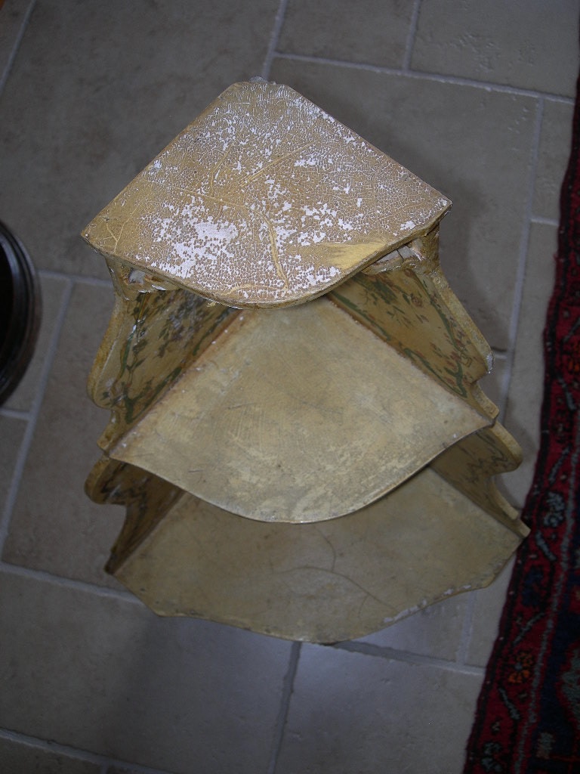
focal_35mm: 38
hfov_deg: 37.7
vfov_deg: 49.0
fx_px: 849
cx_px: 290
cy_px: 387
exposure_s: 1/60.1
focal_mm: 7.8
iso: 50
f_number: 2.8
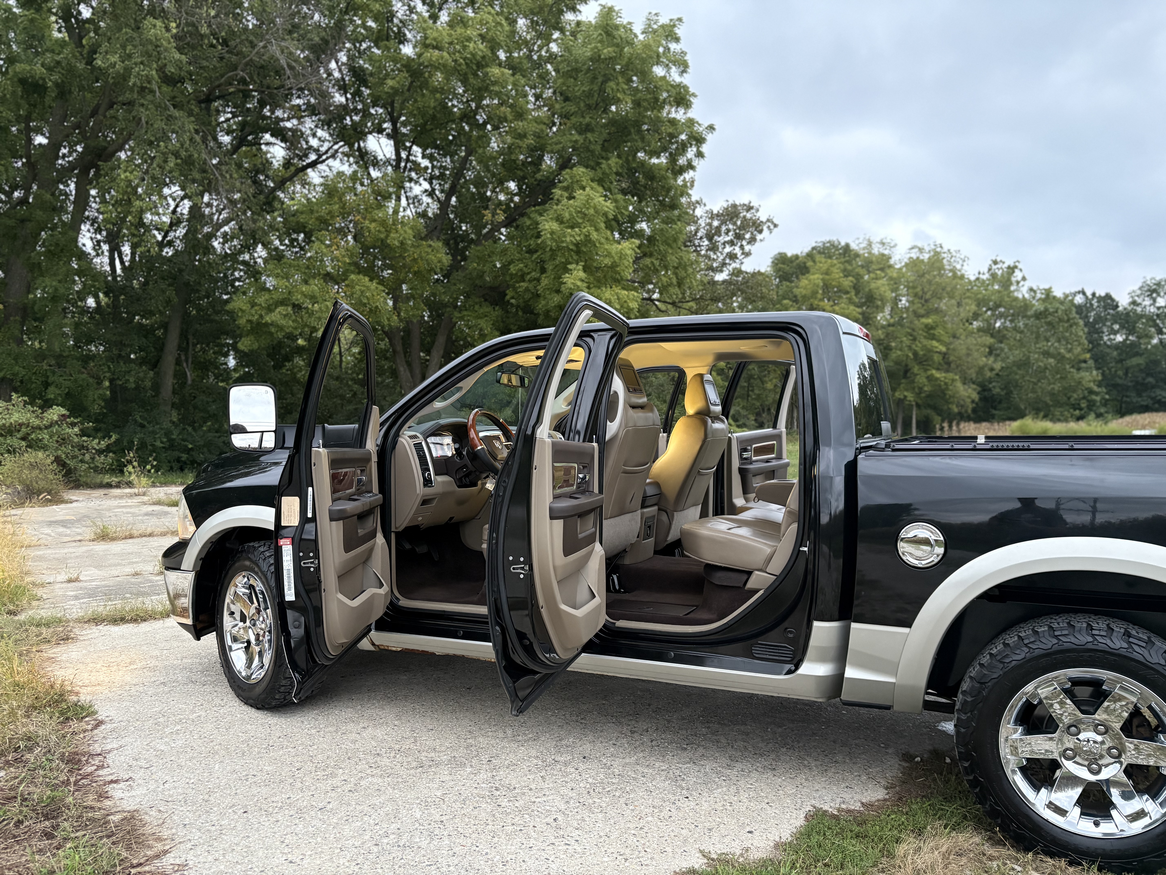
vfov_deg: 53.1
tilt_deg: -0.6
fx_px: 876
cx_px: 583
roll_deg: +0.5
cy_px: 438
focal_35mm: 26
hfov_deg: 67.3
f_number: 1.6
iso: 320
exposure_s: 1/60
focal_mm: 5.96
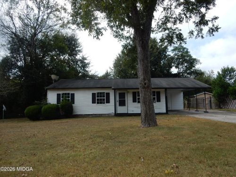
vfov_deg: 54.9
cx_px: 118
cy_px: 88
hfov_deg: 69.4
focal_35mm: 25
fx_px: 170
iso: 125
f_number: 3.7
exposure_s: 1/1250
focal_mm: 4.5
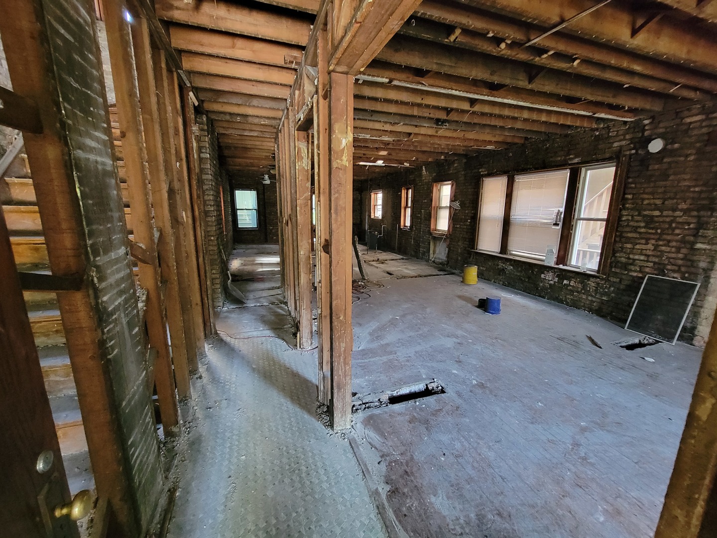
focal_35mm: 13
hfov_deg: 106.2
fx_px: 269
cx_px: 358
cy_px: 269
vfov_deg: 89.9
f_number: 2.2
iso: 1000
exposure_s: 1/24
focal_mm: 2.2
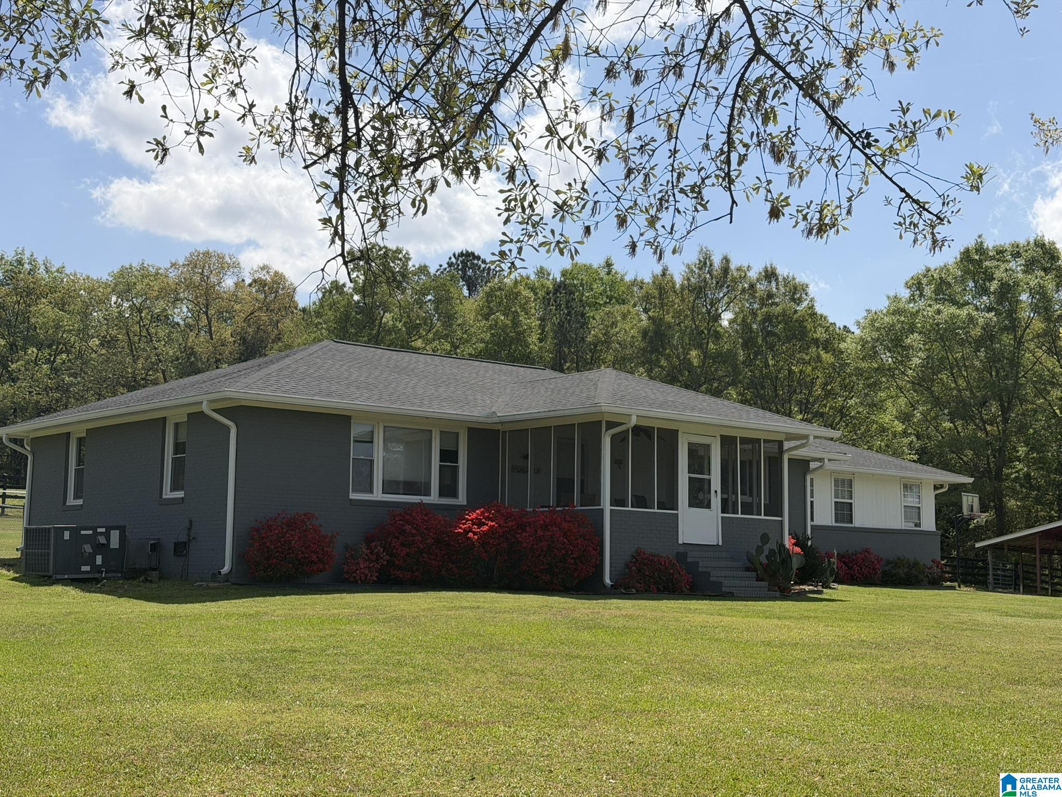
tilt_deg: +6.9
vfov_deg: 30.3
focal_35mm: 48
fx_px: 1473
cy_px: 398
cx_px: 531
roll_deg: -0.8
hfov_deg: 39.7
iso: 64
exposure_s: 1/6024
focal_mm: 6.76
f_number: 1.78
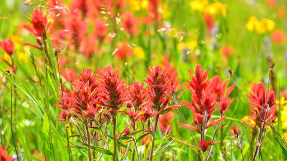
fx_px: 2397
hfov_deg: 6.9
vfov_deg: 3.9
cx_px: 143
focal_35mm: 315
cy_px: 86
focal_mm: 200
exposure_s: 1/125
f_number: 11
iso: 140
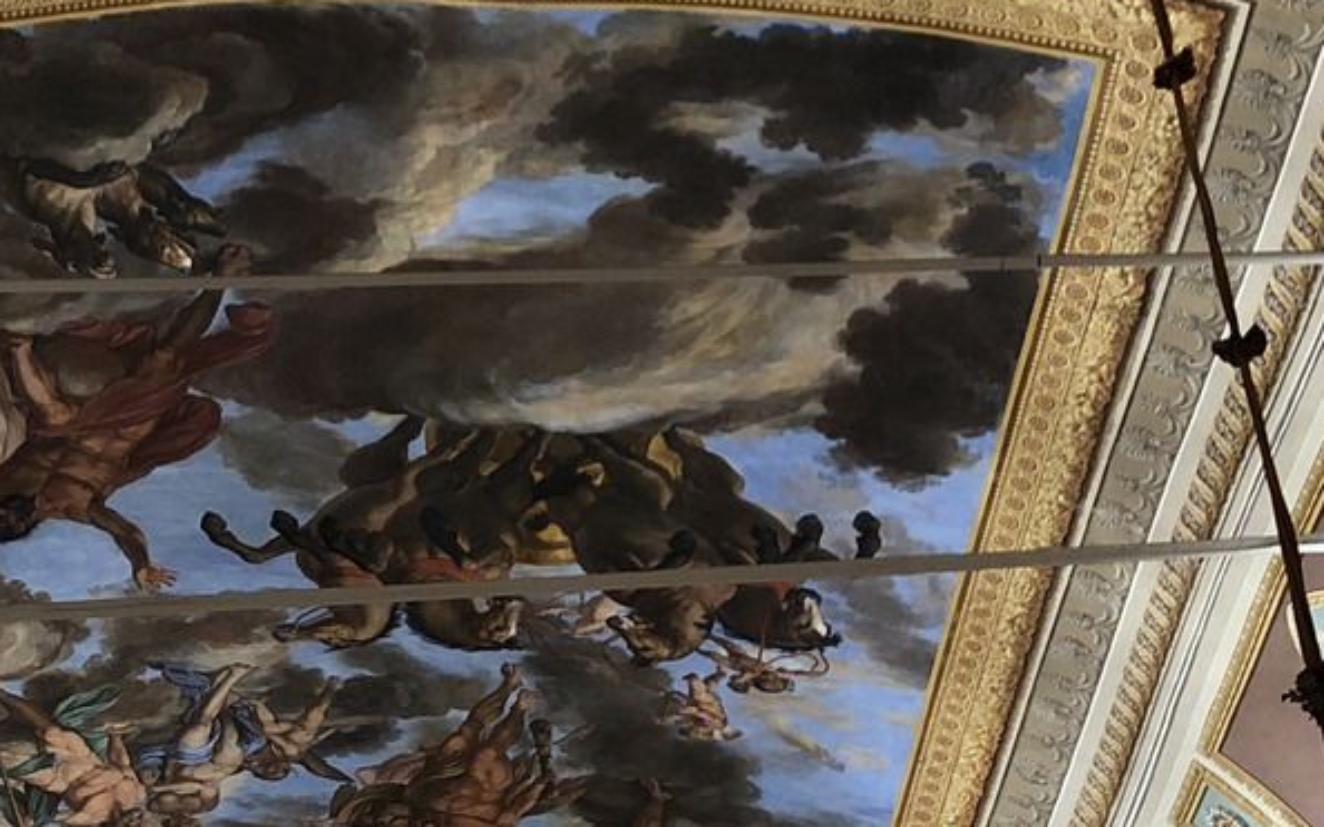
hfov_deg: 25.5
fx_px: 2886
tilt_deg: +33.9
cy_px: 724
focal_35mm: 80
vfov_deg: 16.1
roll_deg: +0.5
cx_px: 319
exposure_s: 1/17
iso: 64
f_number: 1.8
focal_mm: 4
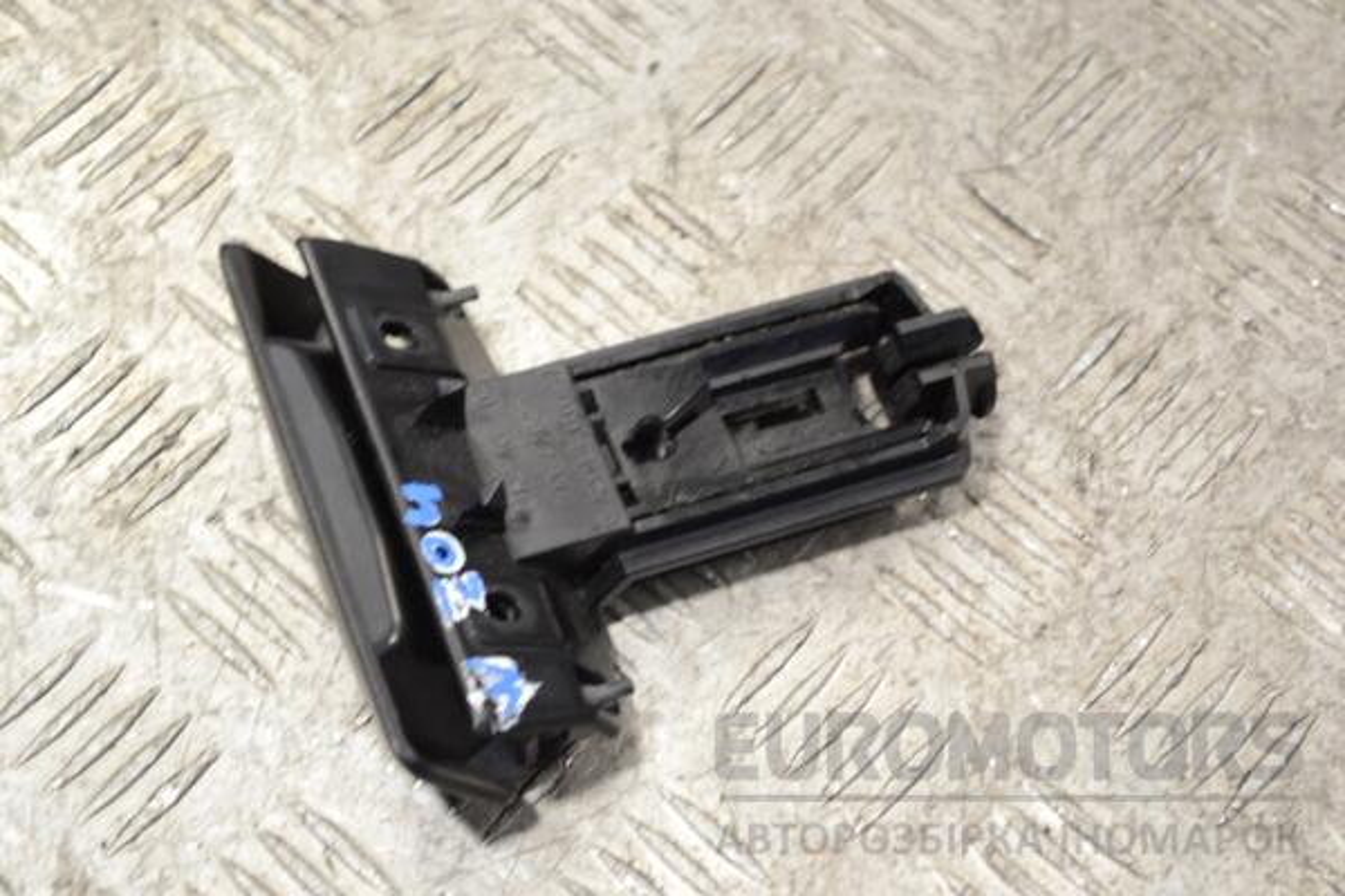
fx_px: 3082
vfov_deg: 16.6
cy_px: 448
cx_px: 672
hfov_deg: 24.6
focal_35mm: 82
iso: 360
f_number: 5.6
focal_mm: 55
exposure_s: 1/30
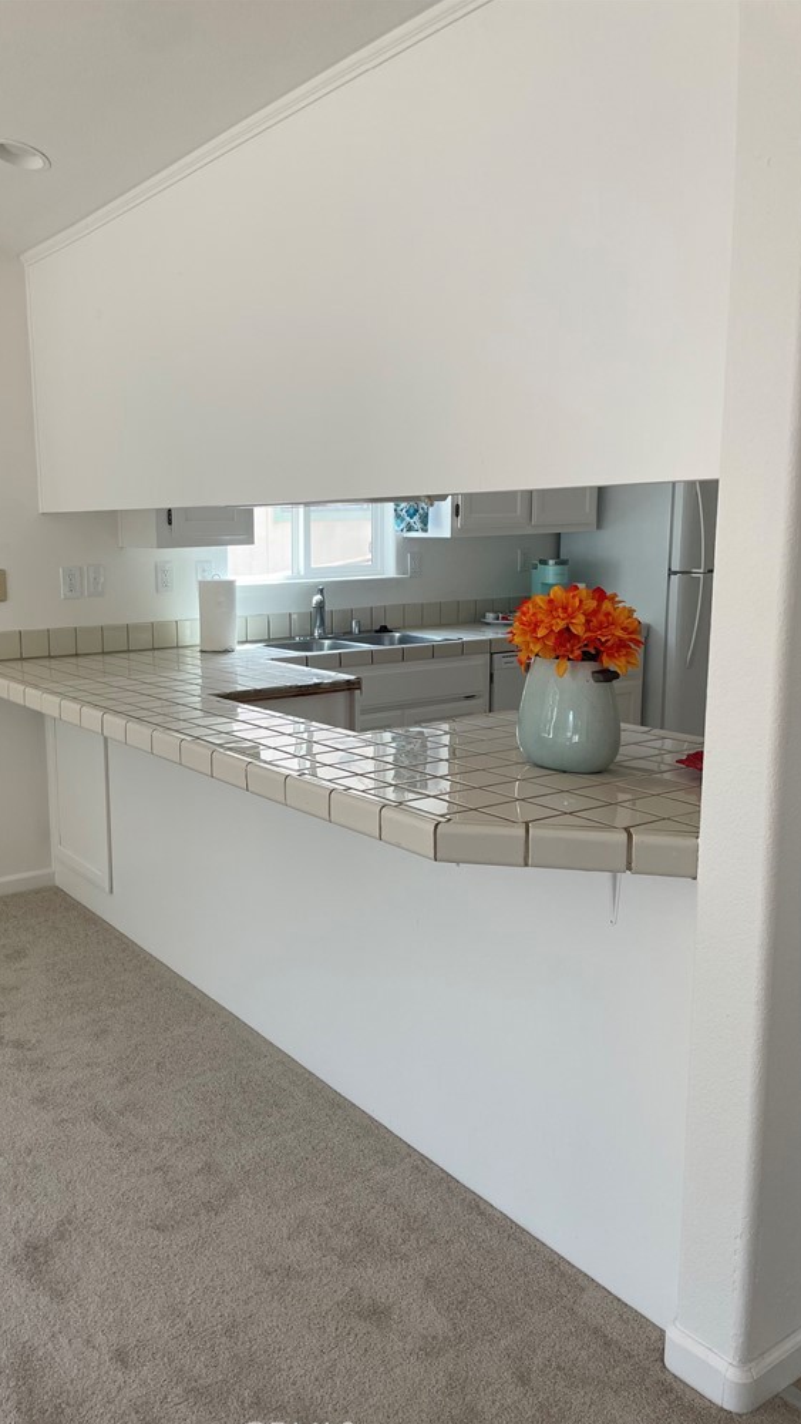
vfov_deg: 66.0
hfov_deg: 39.7
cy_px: 726
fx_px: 1094
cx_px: 263
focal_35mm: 29
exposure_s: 1/121
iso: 64
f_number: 1.6
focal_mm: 4.2
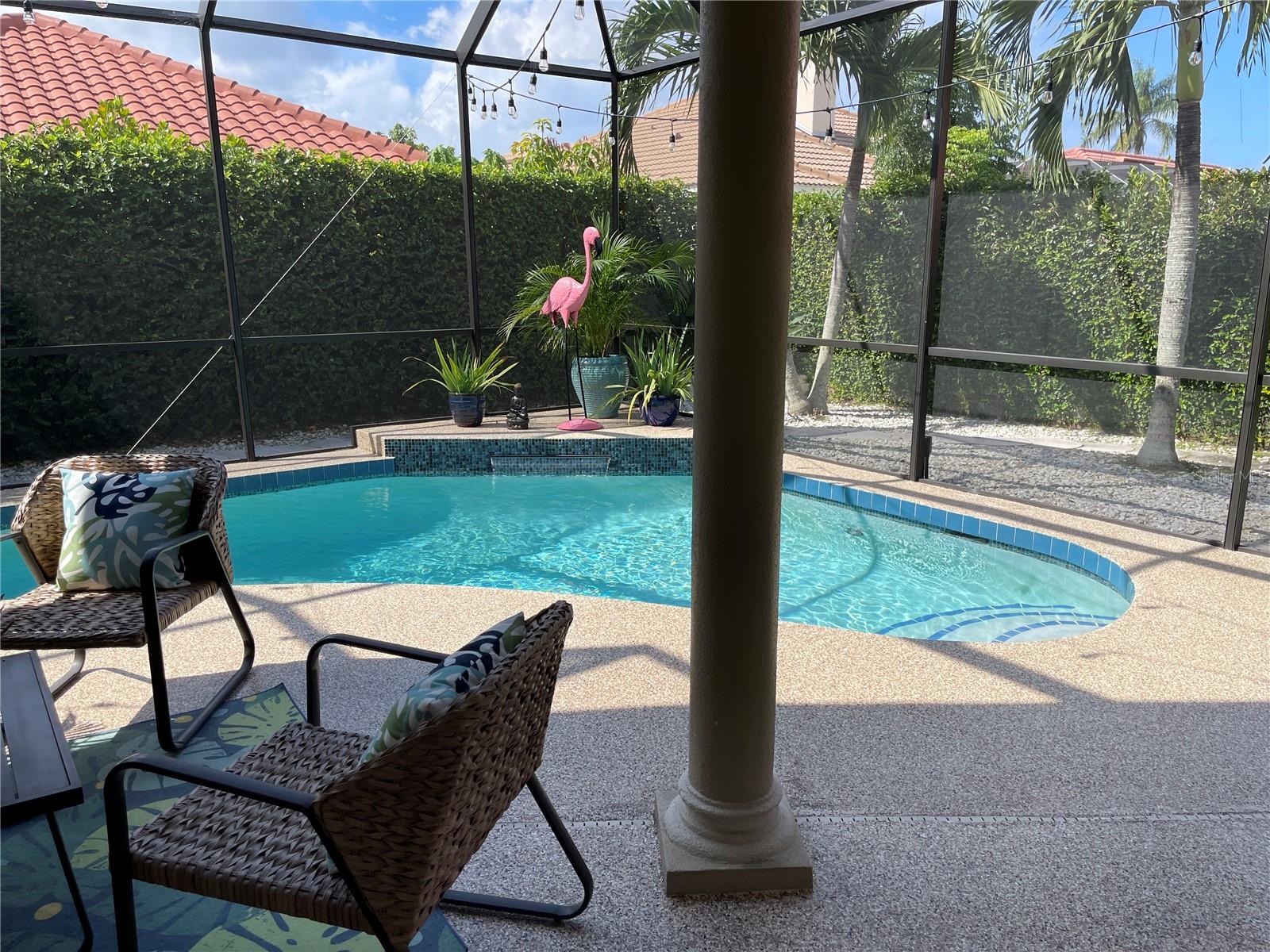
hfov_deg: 69.4
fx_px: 917
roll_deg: +0.1
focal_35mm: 25
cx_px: 635
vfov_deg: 54.9
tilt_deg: -14.7
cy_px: 476
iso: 32
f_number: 1.6
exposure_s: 1/1353
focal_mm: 5.1
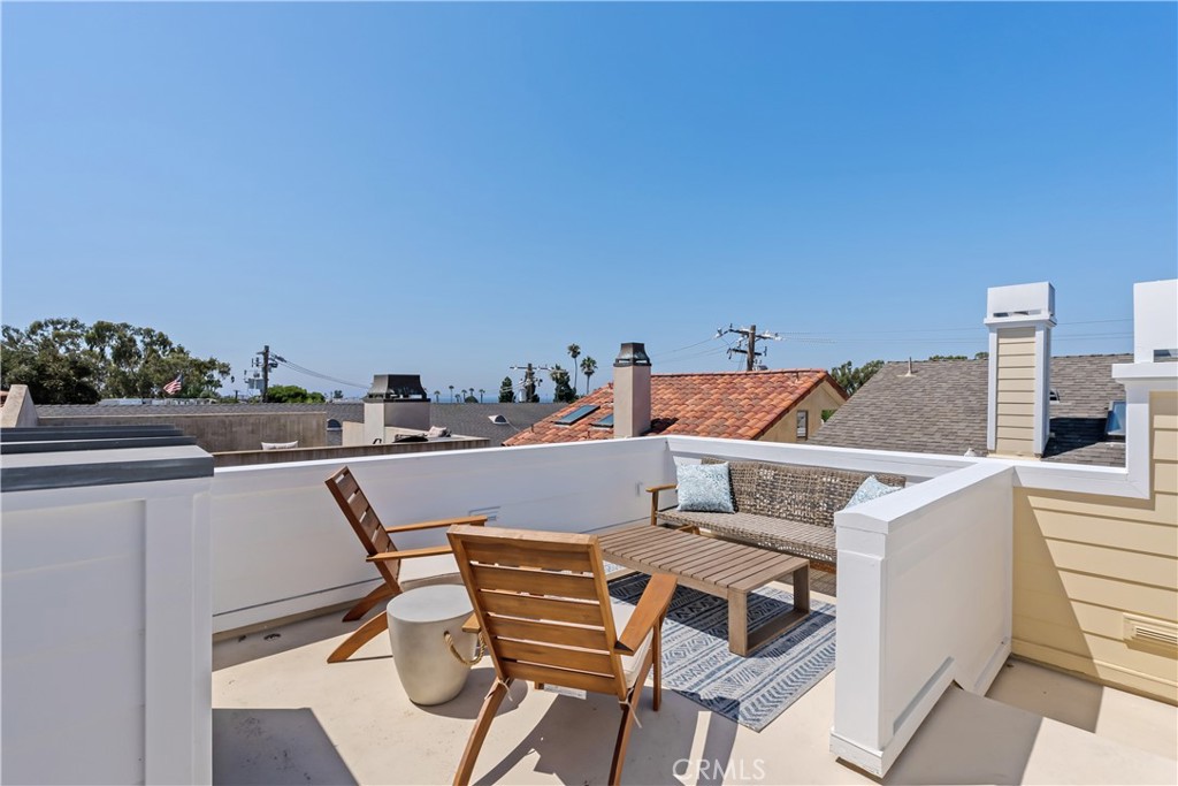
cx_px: 589
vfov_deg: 73.8
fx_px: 524
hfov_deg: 96.7
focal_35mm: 16
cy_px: 393
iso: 320
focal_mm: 16
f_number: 9
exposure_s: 1/1600
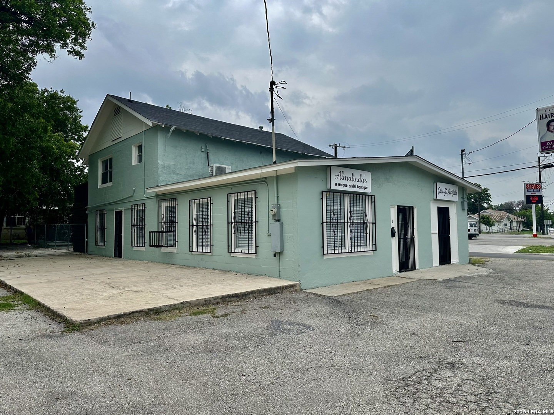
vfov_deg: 56.8
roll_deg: +0.8
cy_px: 208
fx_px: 384
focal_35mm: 24
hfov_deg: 71.6
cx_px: 277
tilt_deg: +2.8
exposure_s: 1/7042
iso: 80
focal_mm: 6.86
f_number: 1.78
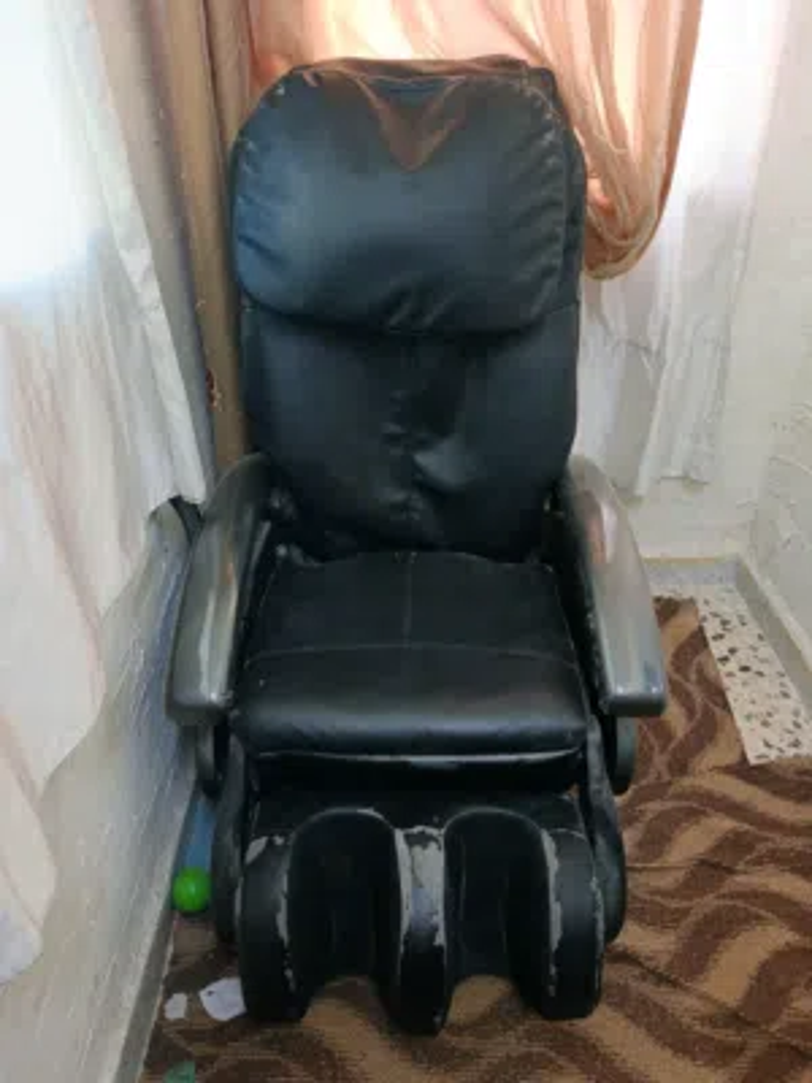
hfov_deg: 58.9
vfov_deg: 73.9
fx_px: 719
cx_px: 406
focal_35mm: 23
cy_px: 542
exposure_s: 1/50
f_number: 1.8
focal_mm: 5.89
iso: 3023
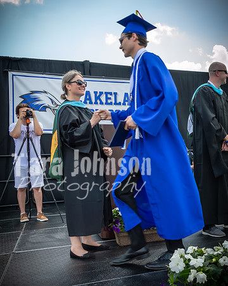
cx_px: 203
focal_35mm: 37
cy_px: 149
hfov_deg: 37.4
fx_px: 315
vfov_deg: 48.7
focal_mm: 17
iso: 200
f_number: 7.1
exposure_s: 1/200
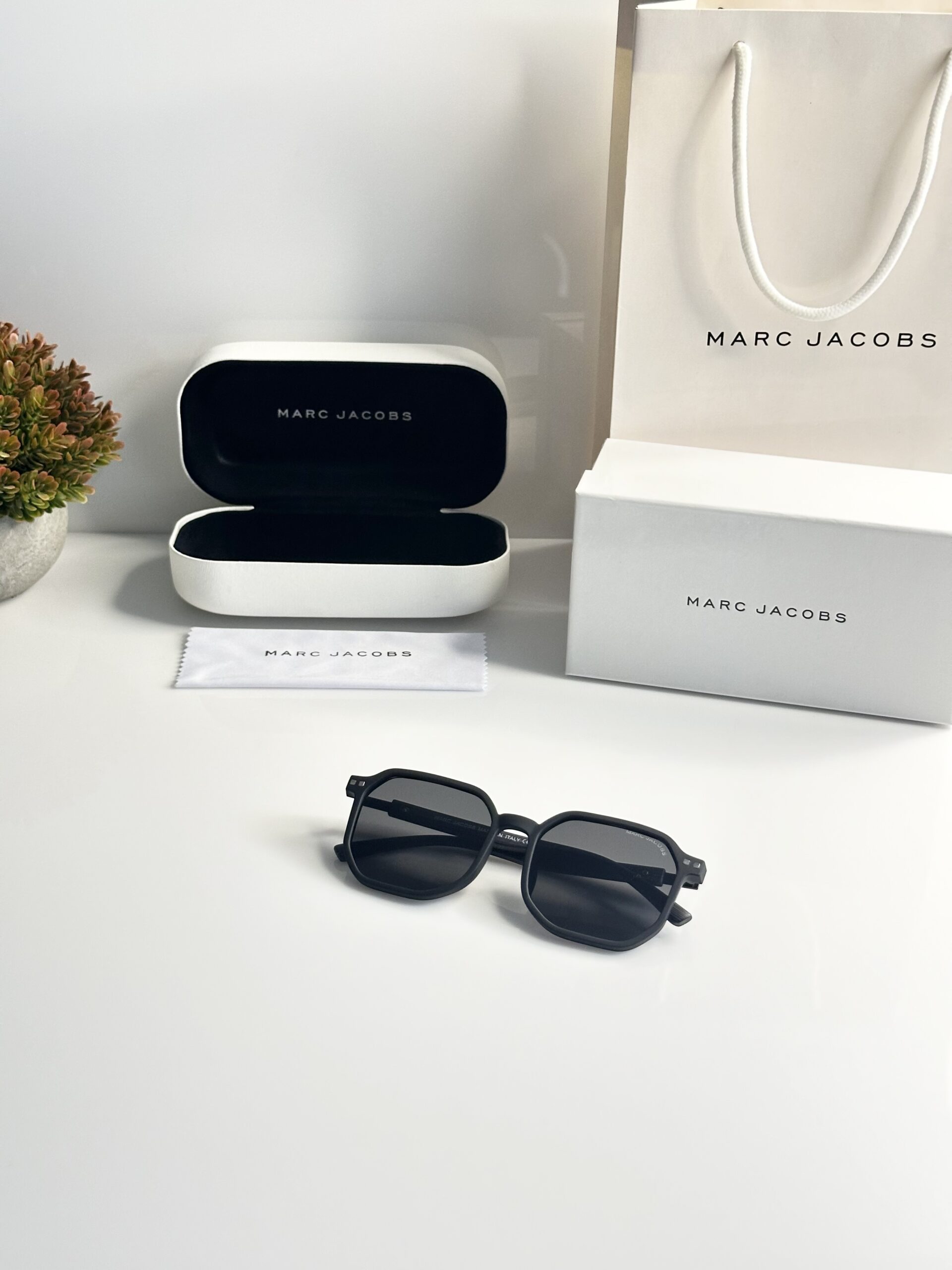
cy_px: 635
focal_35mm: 48
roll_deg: -0.8
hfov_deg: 30.3
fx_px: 1760
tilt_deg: -29.2
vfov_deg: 39.7
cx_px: 476
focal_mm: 6.86
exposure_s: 1/50
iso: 160
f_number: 1.78
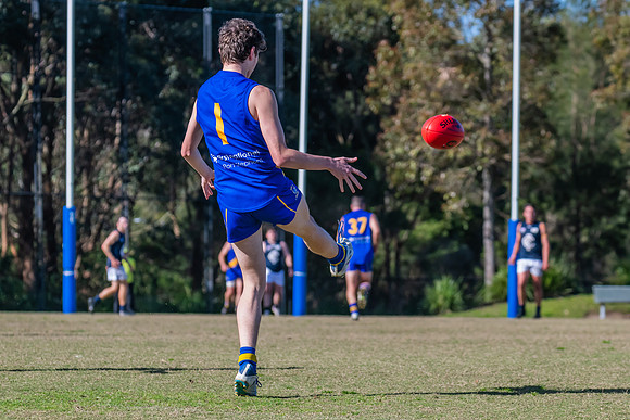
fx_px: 4505
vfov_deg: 5.3
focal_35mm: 257
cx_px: 271
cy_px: 221
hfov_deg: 8.0
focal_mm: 195
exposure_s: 1/2000
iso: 800
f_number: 7.1
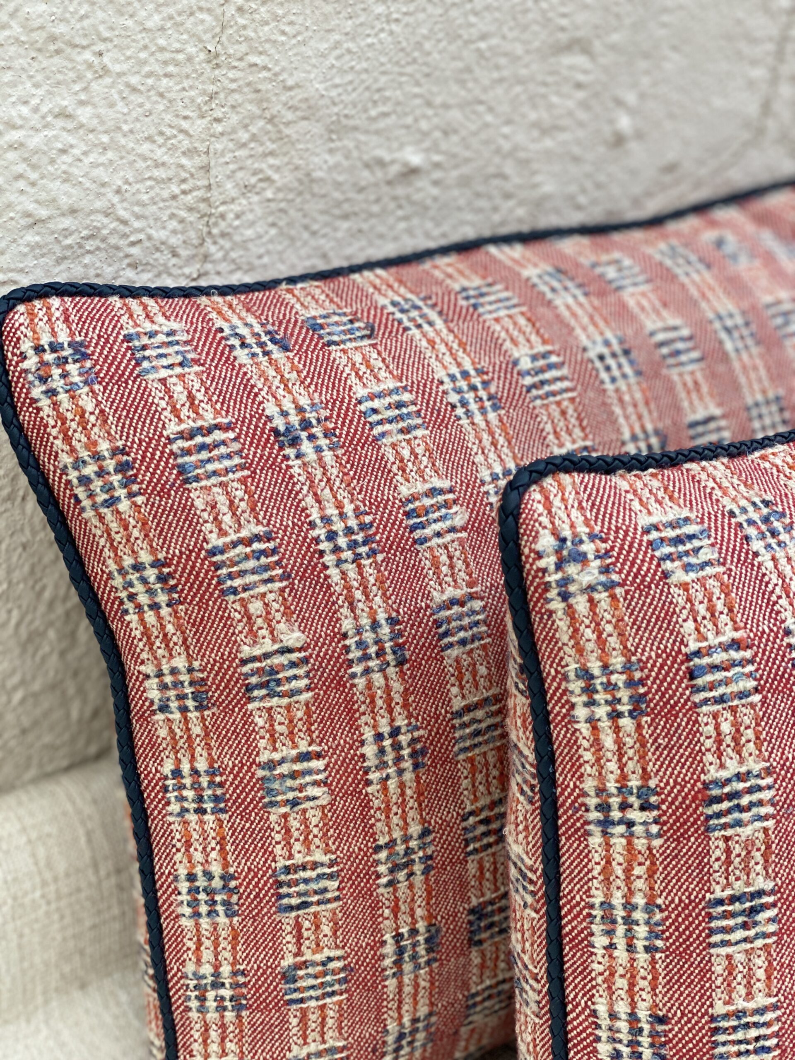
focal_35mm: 52
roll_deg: -10.3
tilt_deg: -34.2
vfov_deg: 36.8
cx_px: 398
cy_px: 530
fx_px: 1592
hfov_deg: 28.0
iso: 100
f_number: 2
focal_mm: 6
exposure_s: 1/122
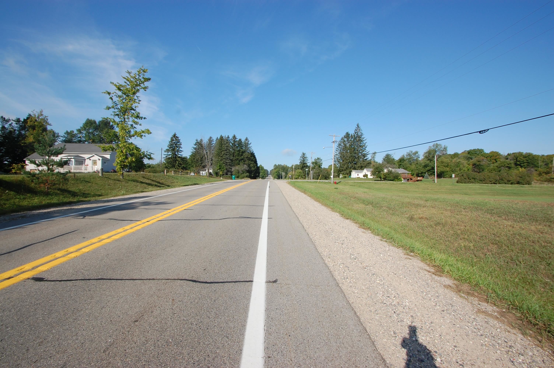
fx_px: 231
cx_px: 277
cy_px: 184
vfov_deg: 77.2
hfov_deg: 100.4
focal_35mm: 15
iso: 200
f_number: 9
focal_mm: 10
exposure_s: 1/320
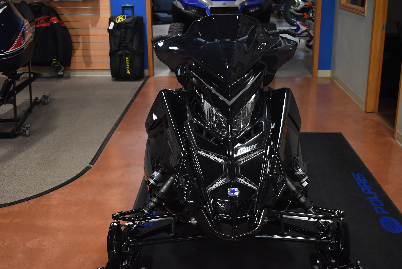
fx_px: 503
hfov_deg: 43.6
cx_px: 201
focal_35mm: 45
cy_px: 134
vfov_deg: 29.9
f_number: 4.2
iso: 1800
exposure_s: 1/125
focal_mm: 30
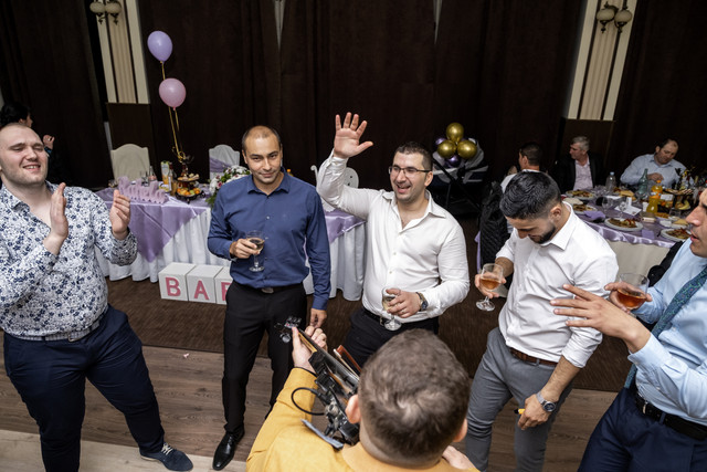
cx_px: 354
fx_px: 471
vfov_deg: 53.2
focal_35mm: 24
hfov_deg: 73.7
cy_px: 236
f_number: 2.8
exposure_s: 1/160
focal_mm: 16
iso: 1250
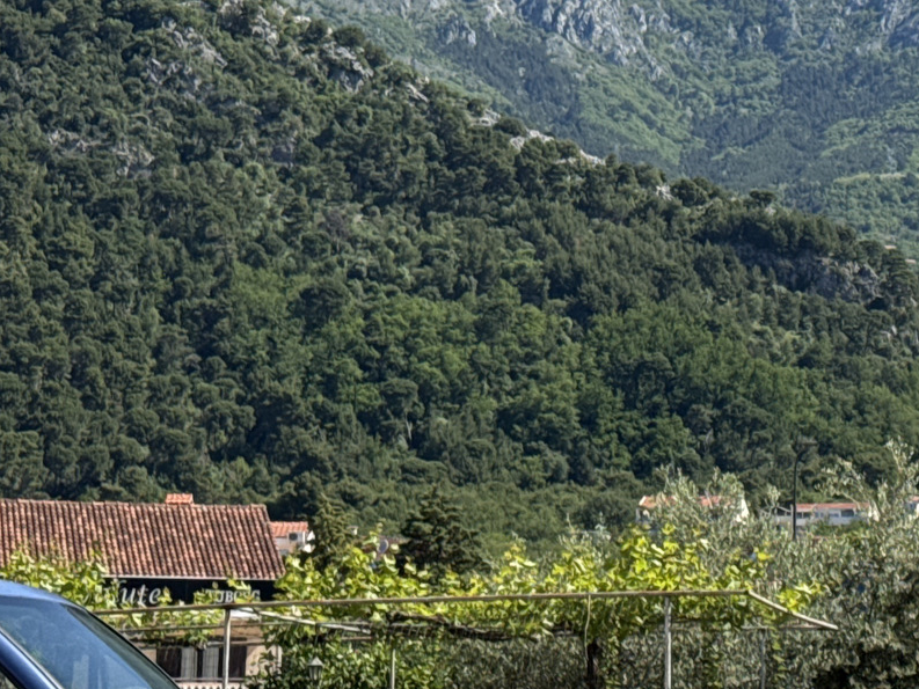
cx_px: 796
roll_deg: -0.5
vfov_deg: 12.2
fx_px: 3213
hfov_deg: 16.1
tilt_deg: +10.6
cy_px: 257
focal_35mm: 121
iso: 100
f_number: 1.78
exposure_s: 1/4329
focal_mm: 6.76
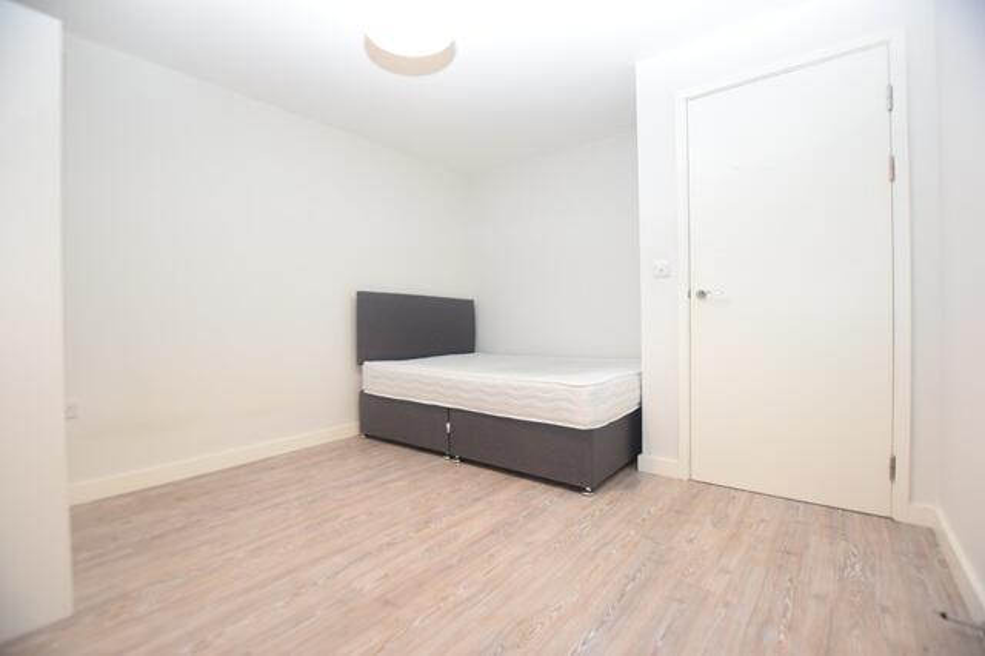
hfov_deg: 100.4
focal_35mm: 15
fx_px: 410
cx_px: 492
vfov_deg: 77.3
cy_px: 328
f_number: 3.5
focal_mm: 10
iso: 1000
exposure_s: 1/60
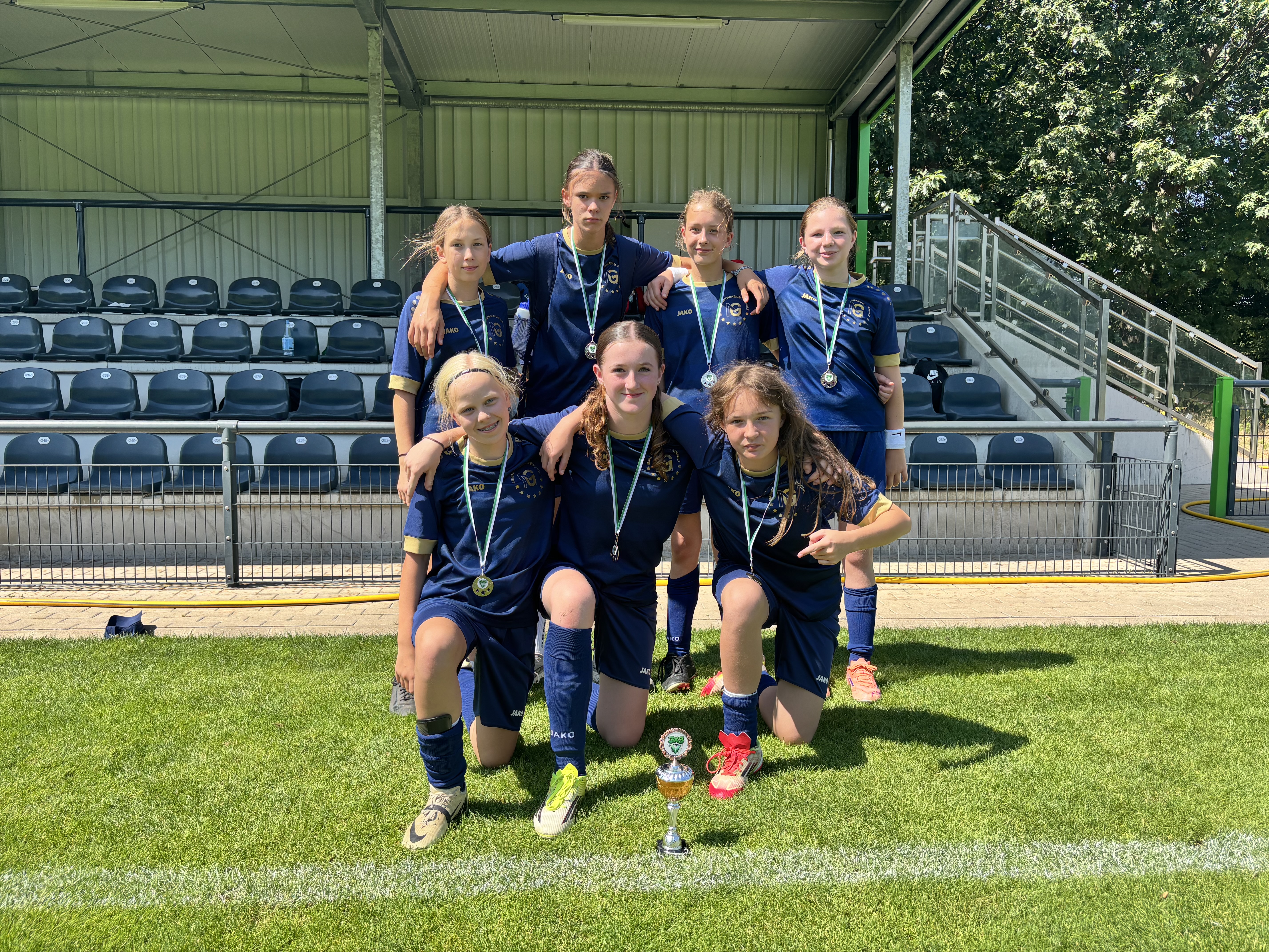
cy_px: 476
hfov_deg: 67.3
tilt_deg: -5.3
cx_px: 634
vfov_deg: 53.1
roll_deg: +0.2
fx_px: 953
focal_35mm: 26
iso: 50
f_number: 1.6
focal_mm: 5.96
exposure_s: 1/1295
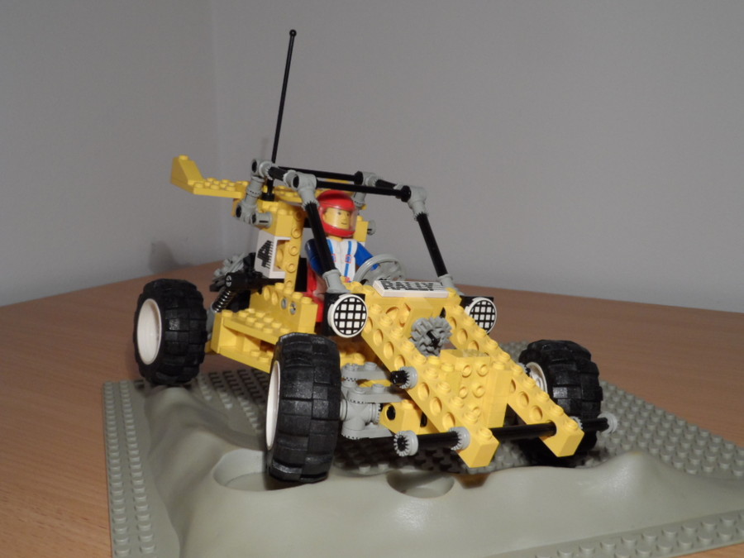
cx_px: 372
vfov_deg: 35.1
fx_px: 881
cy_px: 279
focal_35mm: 41
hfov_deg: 45.8
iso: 200
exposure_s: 1/15
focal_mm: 6.8
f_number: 3.7
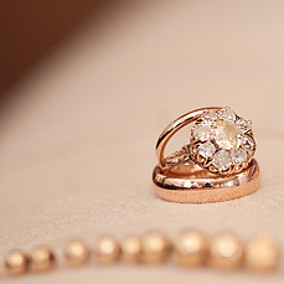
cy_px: 167
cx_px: 267
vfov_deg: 7.7
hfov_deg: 7.7
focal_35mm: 226
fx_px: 2098
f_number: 2.8
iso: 200
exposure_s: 1/125
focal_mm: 105
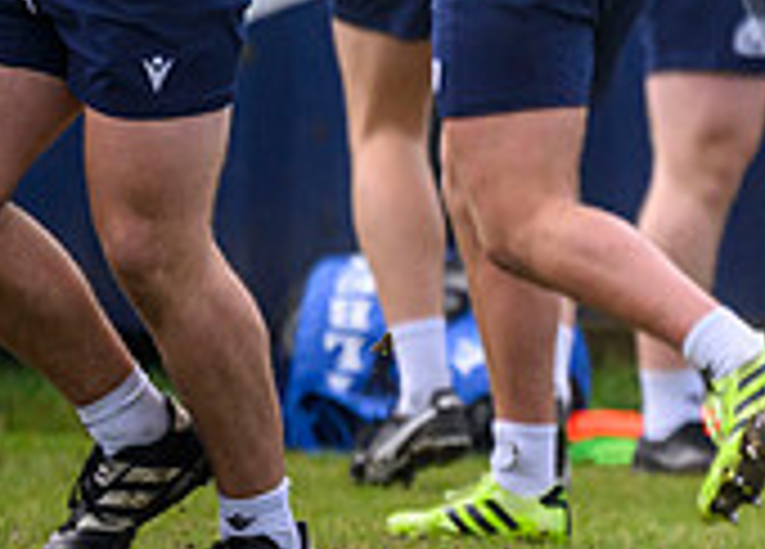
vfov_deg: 0.7
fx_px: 48245
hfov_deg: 0.9
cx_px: 1164
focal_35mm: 2217
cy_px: -108
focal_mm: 560
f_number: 4
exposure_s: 1/2000
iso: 1250
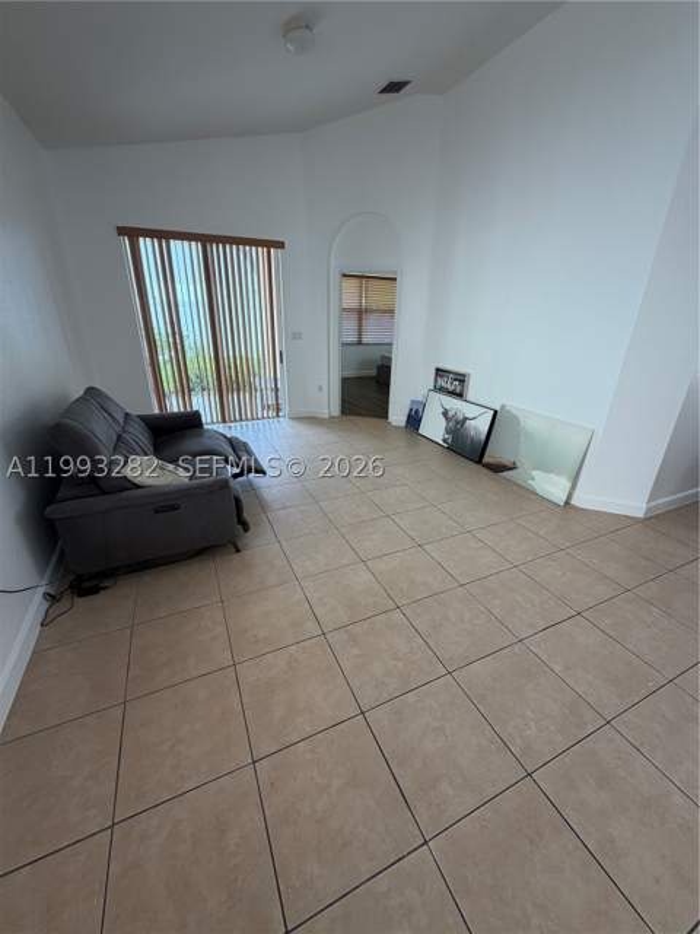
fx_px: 377
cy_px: 467
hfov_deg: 85.7
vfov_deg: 102.1
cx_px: 350
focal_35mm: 14
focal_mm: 2.22
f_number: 2.2
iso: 125
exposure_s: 1/120
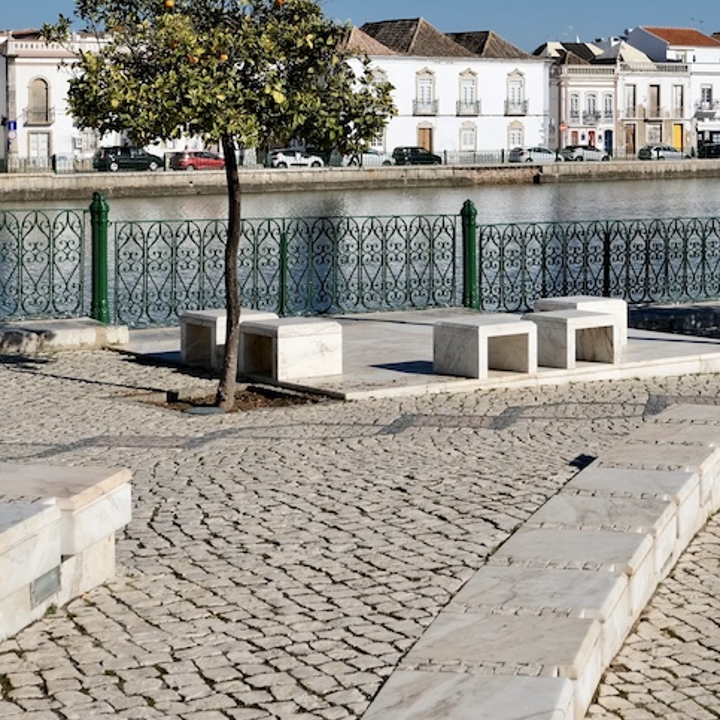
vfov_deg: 22.4
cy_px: 127
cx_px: 511
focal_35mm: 76
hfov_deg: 22.6
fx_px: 1788
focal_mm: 24.2
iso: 160
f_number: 5.6
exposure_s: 1/1500
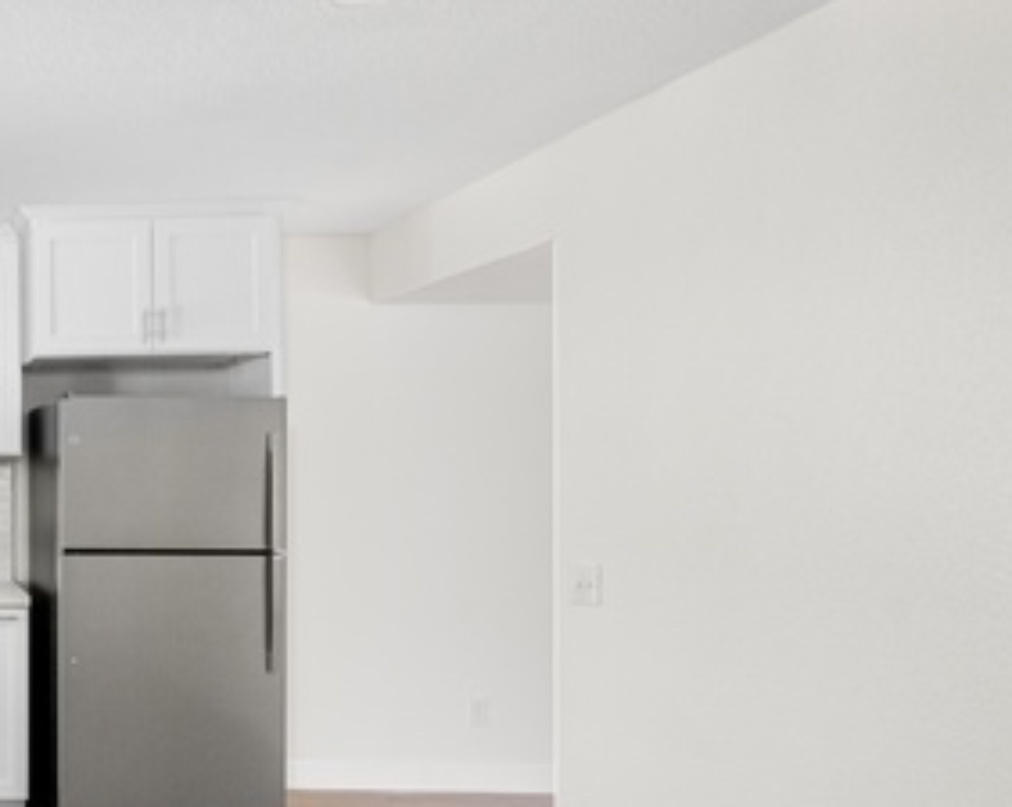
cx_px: -151
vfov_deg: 40.7
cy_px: 484
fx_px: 1085
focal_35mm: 36
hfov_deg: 39.1
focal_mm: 14.5
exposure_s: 1/8
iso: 400
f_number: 8
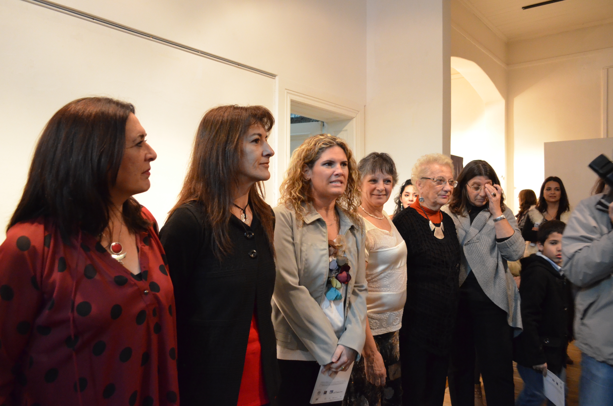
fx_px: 459
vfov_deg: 47.7
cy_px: 203
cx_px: 306
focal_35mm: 27
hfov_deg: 67.5
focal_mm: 18
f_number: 3.5
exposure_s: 1/40
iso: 3200
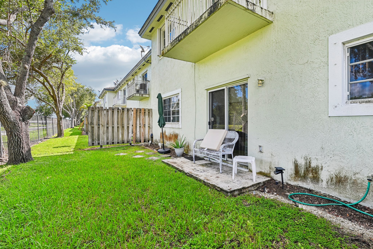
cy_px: 124
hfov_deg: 96.7
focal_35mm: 16
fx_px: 166
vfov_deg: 73.7
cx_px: 186
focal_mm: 16
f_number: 8
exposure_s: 1/125
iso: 100
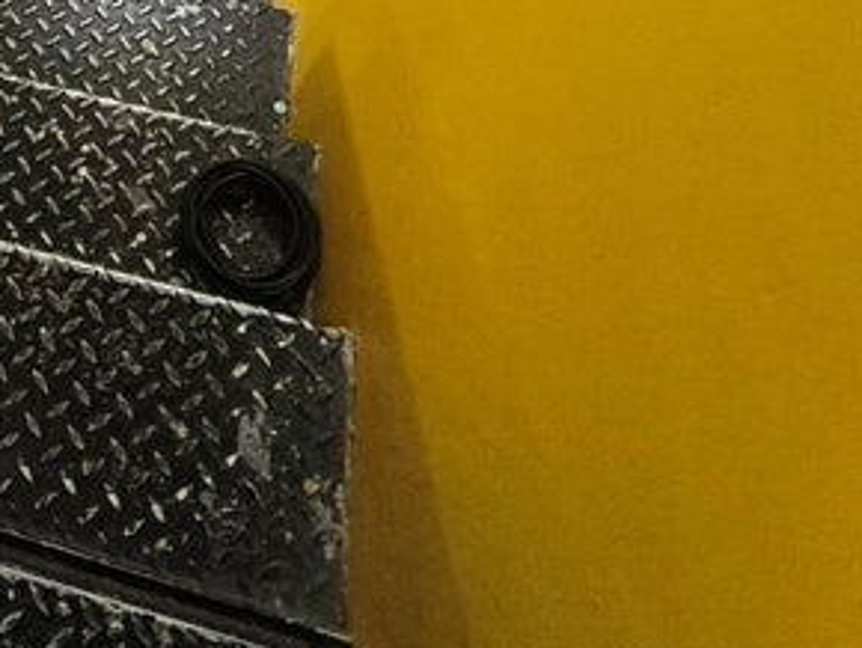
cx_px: -144
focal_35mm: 47
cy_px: -241
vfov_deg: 25.6
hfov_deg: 33.6
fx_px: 1171
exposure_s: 1/33.3
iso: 320
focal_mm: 1.65
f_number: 2.2
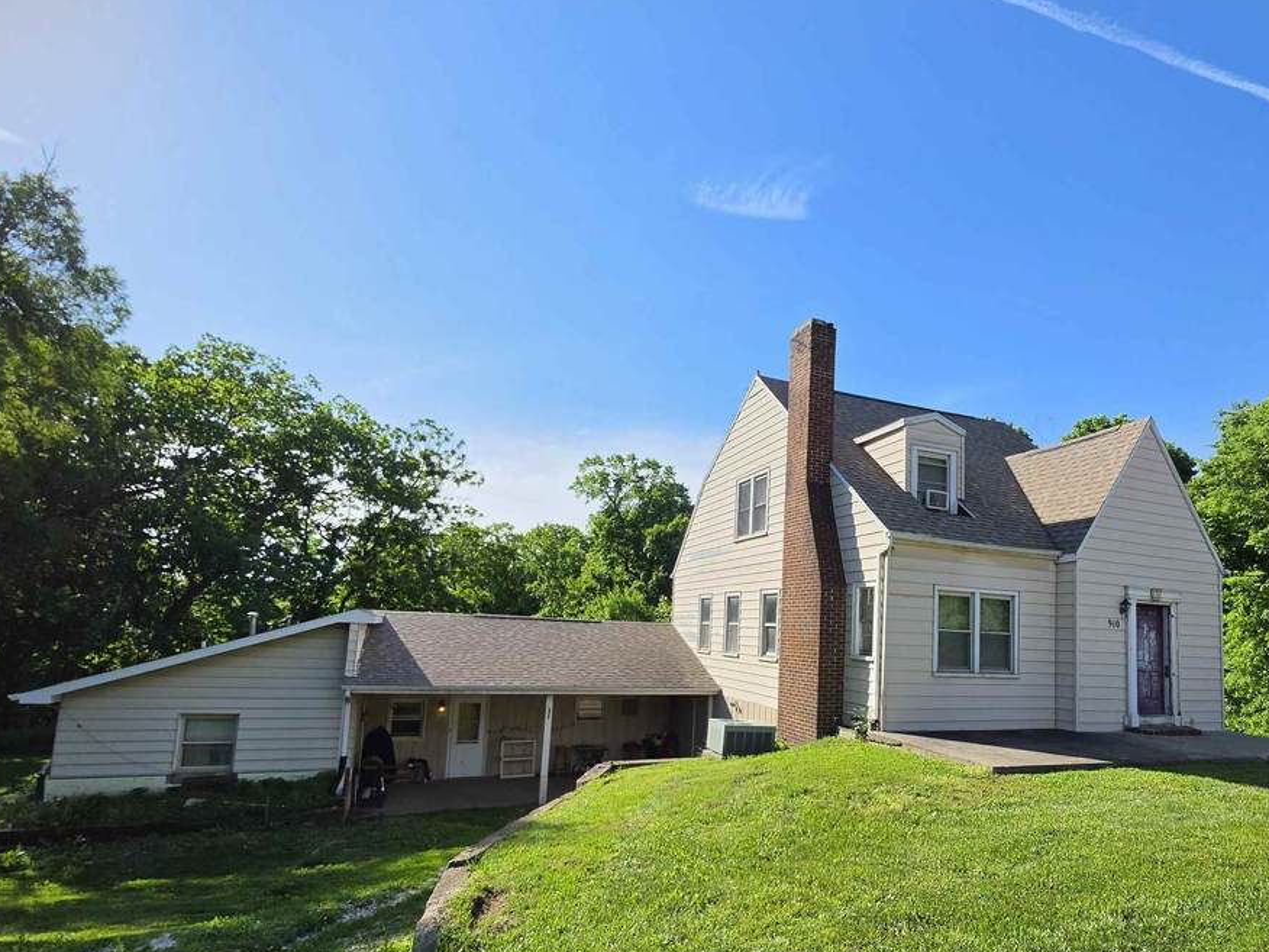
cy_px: 552
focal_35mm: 19
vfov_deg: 68.3
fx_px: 697
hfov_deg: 83.8
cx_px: 747
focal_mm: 2.2
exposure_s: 1/1962
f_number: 1.9
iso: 32
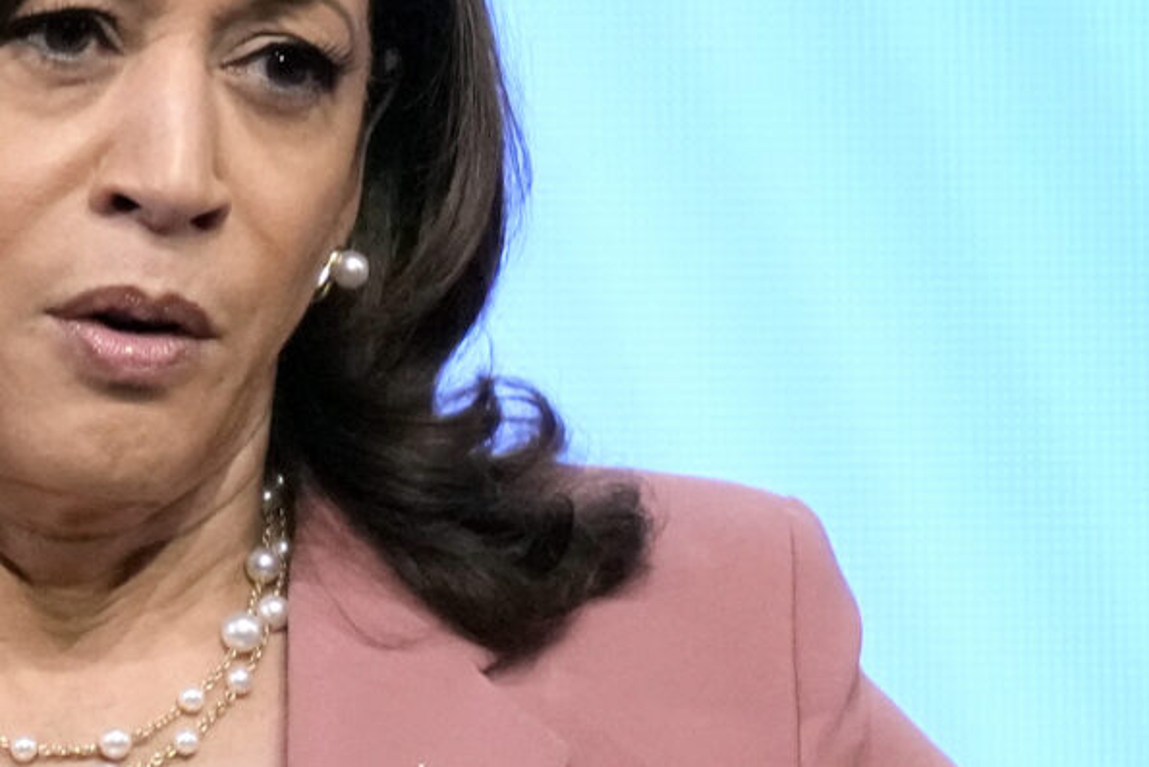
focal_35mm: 3614
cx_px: 263
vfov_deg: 0.4
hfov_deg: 0.6
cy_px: 952
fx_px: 115368
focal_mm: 560
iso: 3200
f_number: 4
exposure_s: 1/475
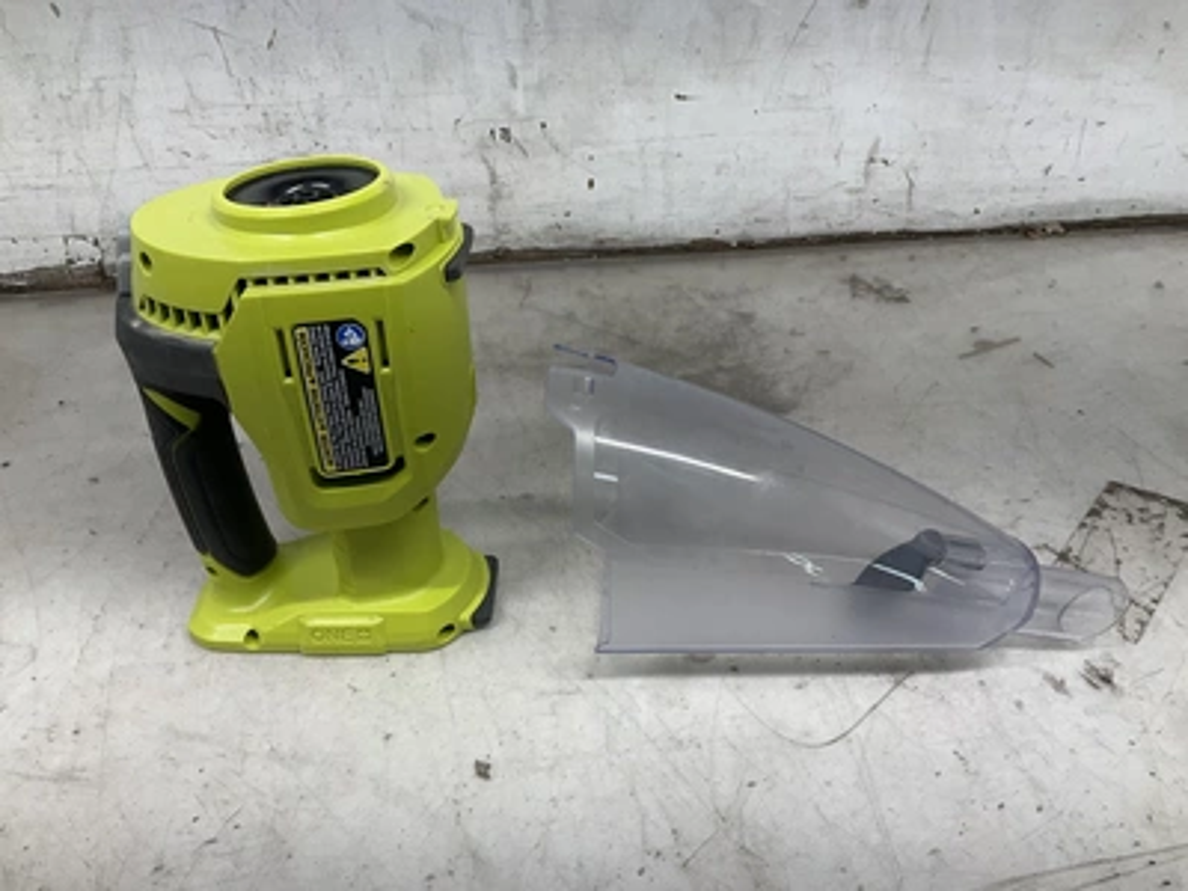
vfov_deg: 48.2
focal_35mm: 29
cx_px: 594
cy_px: 446
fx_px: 995
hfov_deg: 61.7
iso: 32
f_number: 1.8
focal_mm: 3
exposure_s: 1/120
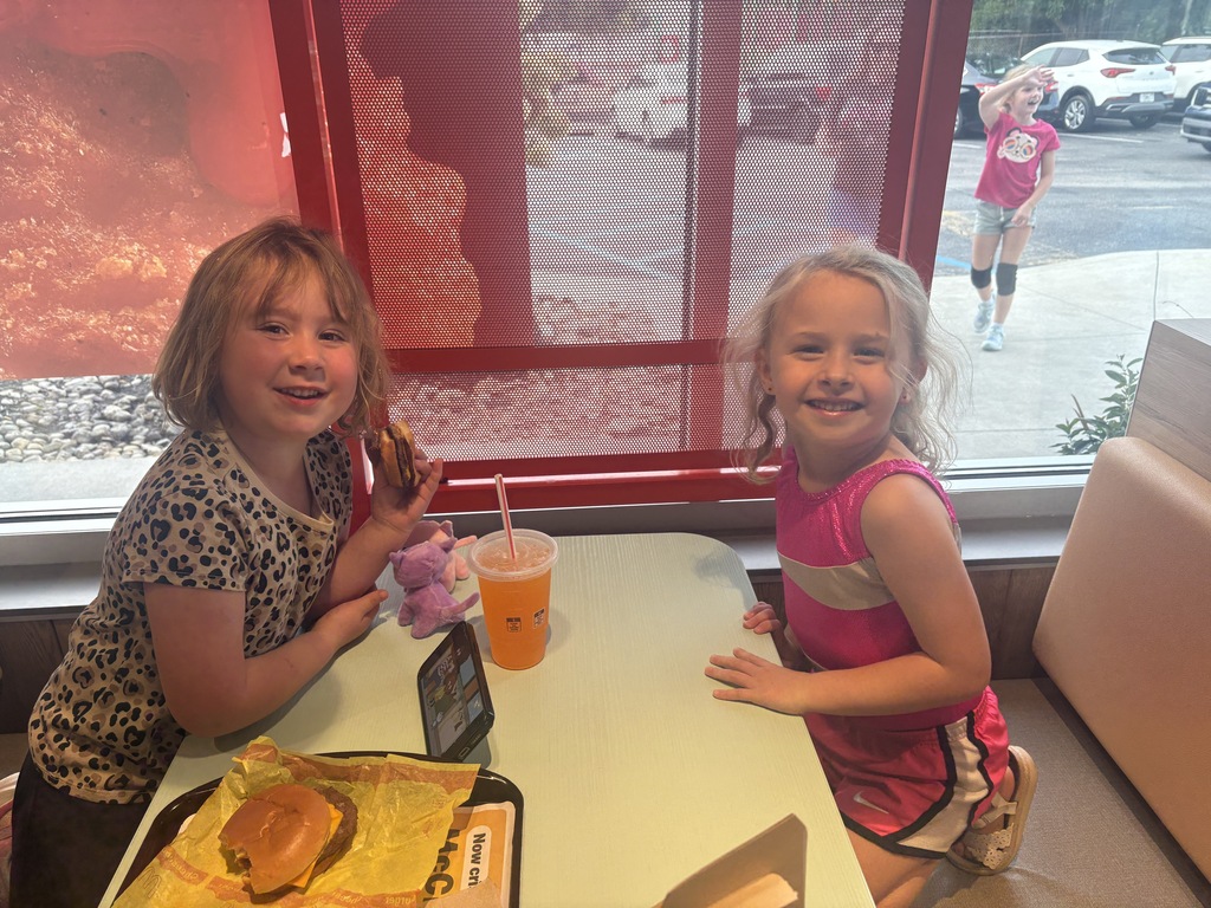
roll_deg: +1.1
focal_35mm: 26
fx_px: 910
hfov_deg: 67.3
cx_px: 606
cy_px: 454
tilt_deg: -24.1
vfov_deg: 53.1
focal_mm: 5.96
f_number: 1.6
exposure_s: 1/120
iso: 80
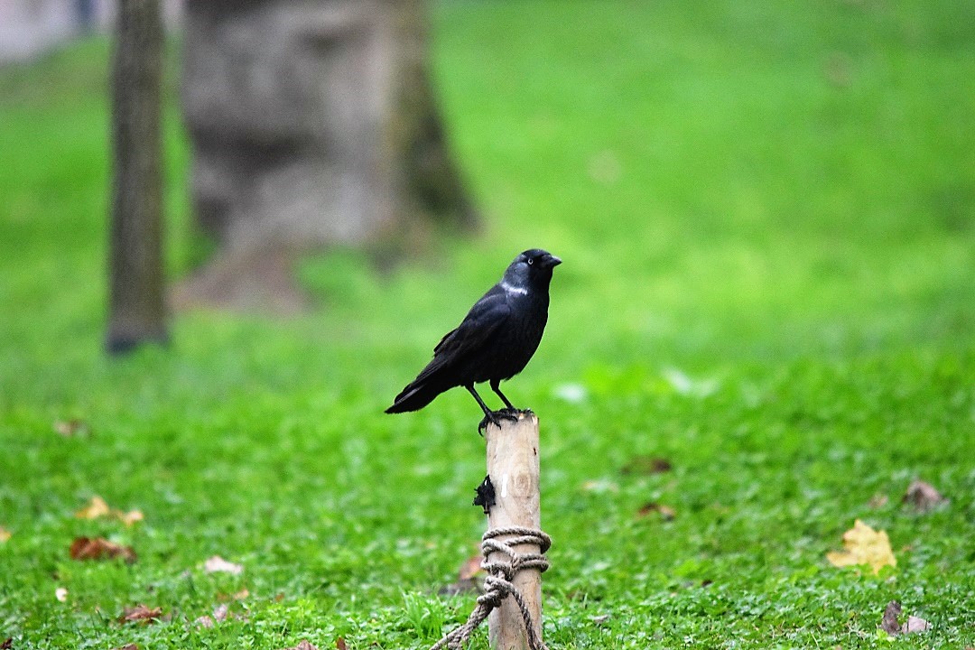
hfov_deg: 2.7
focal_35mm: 750
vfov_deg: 1.8
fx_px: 20311
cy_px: 325
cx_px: 488
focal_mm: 500
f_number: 6.3
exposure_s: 1/250
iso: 3200
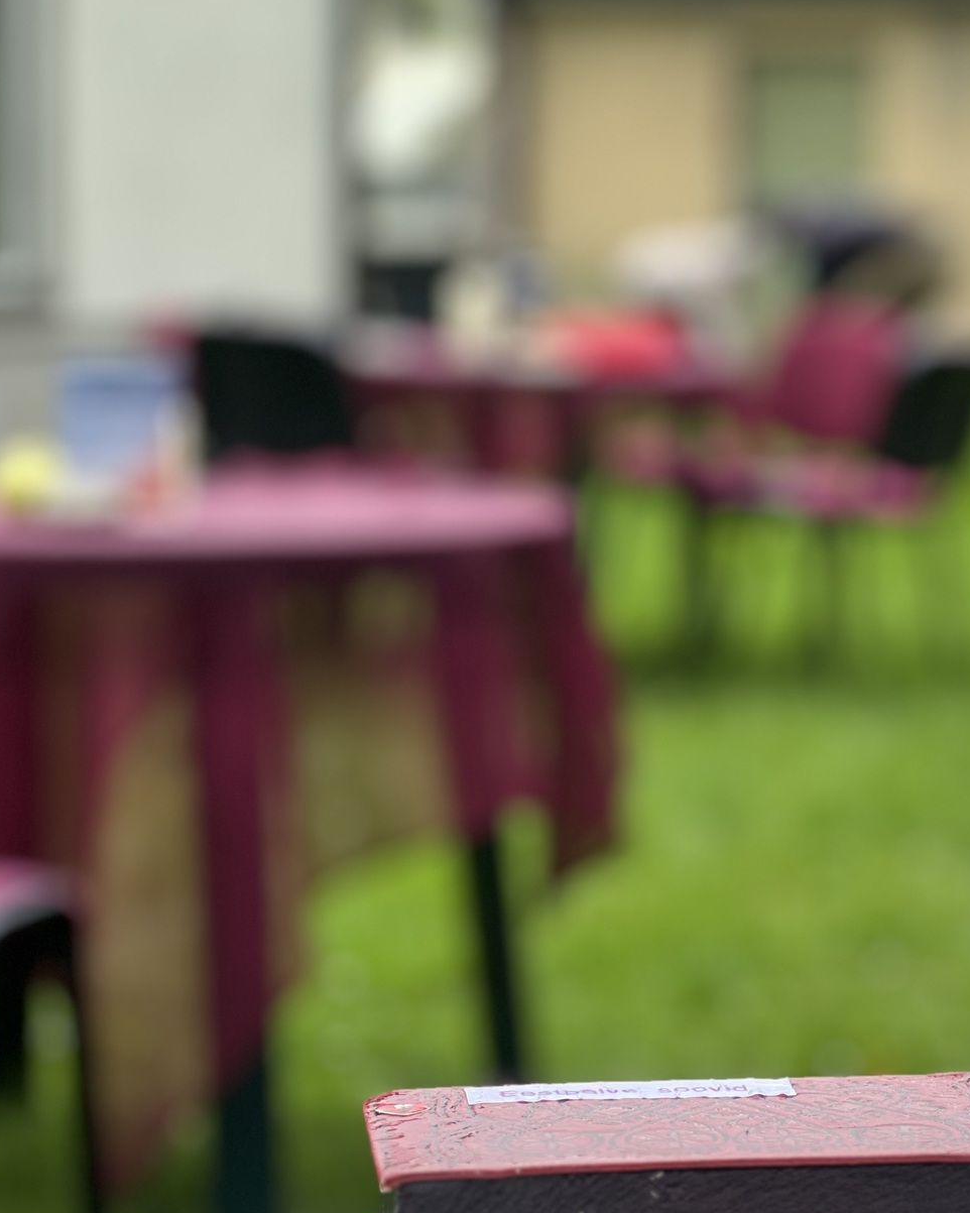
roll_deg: -1.8
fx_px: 4307
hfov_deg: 12.7
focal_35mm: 120
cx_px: 927
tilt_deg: -6.2
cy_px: 689
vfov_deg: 16.0
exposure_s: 1/122
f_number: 2.8
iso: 20
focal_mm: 9
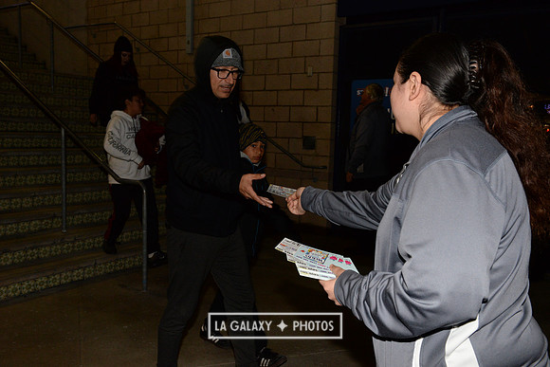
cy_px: 184
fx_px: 535
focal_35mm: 35
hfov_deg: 54.4
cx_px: 275
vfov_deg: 37.9
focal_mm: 35
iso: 3200
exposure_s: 1/60
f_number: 10
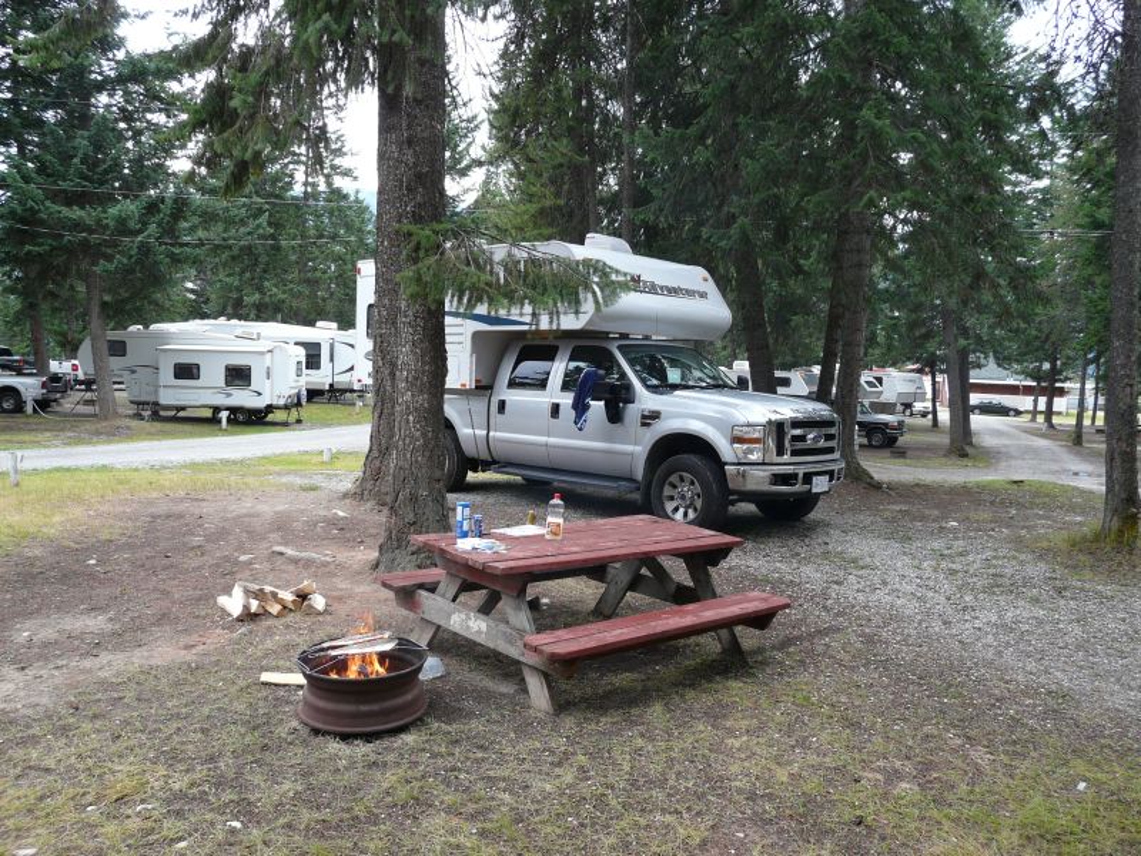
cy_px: 428
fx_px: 923
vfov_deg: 49.7
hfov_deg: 63.4
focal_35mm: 28
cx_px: 570
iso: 100
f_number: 2.8
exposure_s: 1/80
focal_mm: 4.6
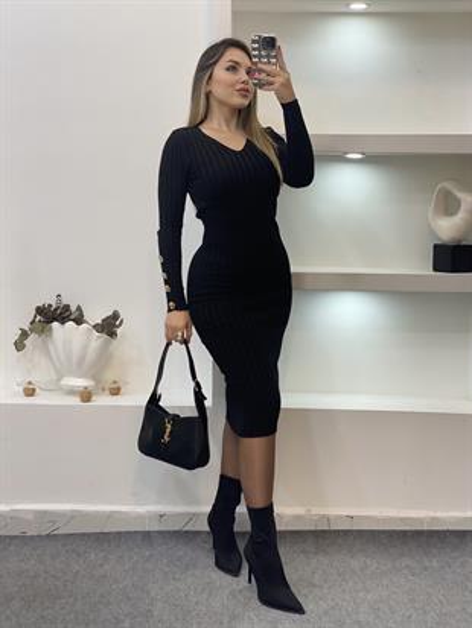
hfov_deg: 28.0
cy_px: 314
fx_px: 945
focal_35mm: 52
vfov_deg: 36.8
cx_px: 236
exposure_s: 1/100
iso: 80
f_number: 2
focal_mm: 6
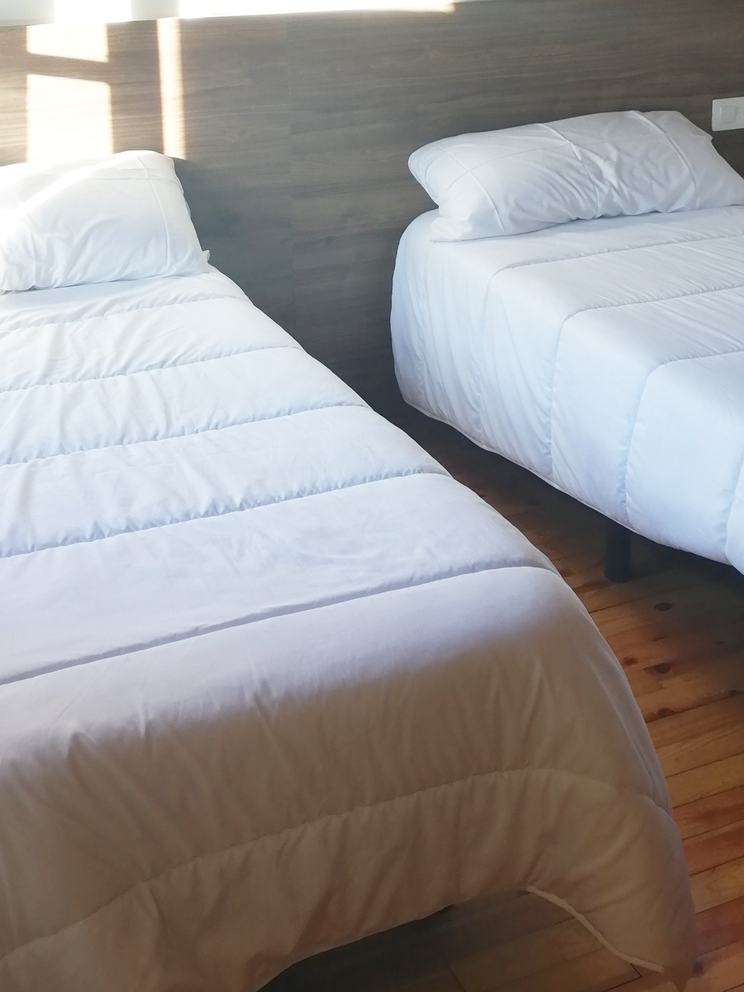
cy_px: 179
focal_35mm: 52
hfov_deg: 27.9
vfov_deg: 35.5
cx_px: 474
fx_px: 1490
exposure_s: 1/50
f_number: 1.8
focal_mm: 3.62
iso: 50
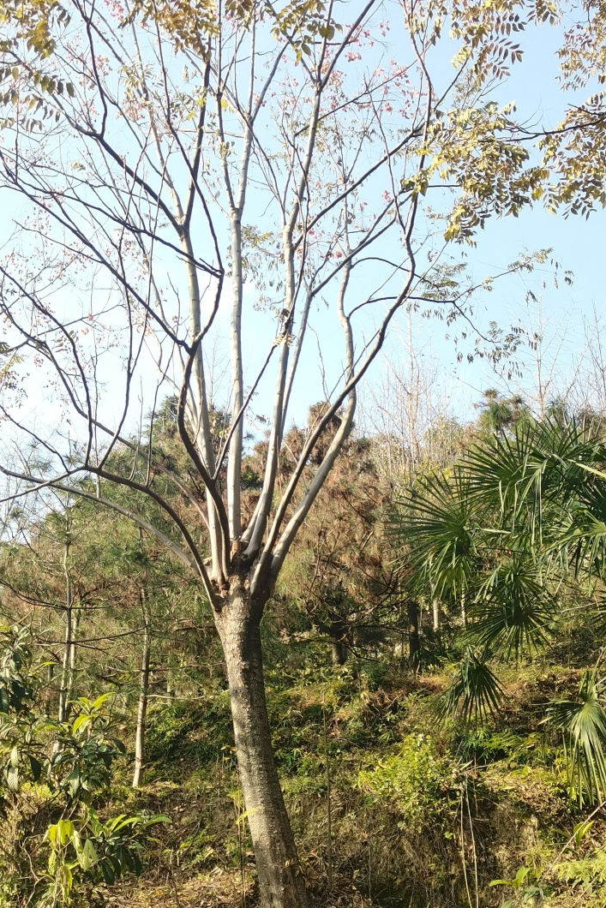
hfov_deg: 29.8
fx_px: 1136
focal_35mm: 45
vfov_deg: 43.6
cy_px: 453
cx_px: 268
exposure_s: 1/304
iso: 50
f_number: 1.9
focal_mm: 4.94
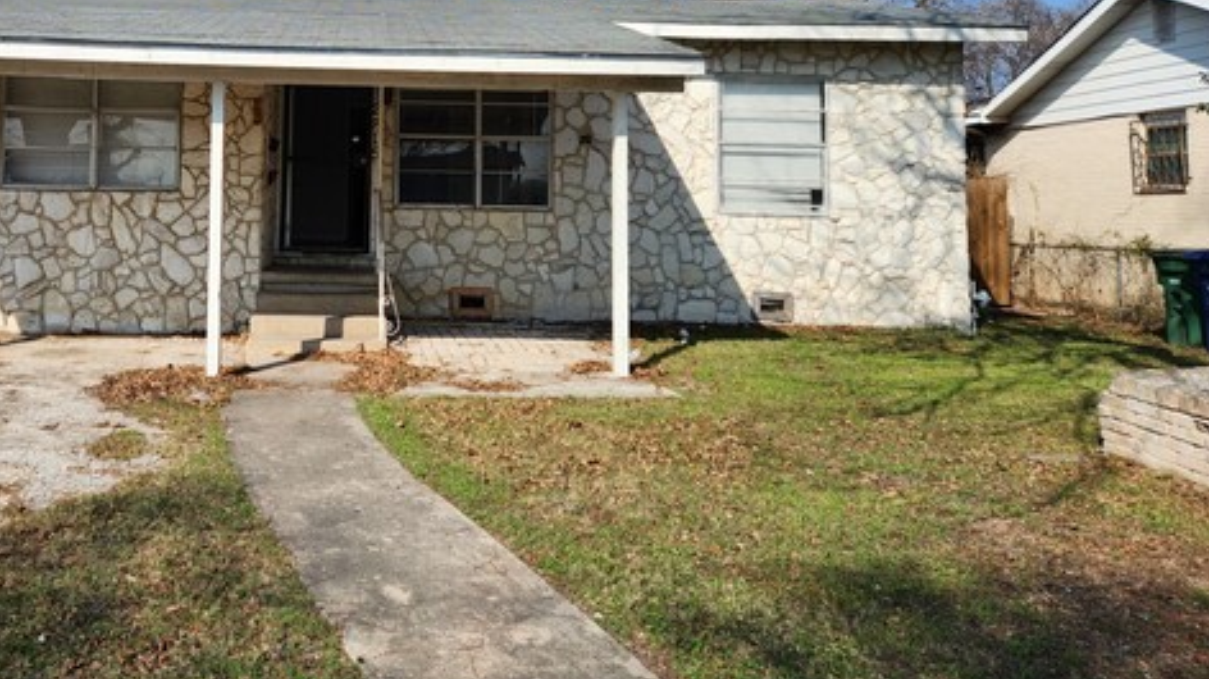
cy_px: 136
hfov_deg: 56.8
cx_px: 405
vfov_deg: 33.6
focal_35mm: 34
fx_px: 1089
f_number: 1.8
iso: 20
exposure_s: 1/1941
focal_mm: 5.4
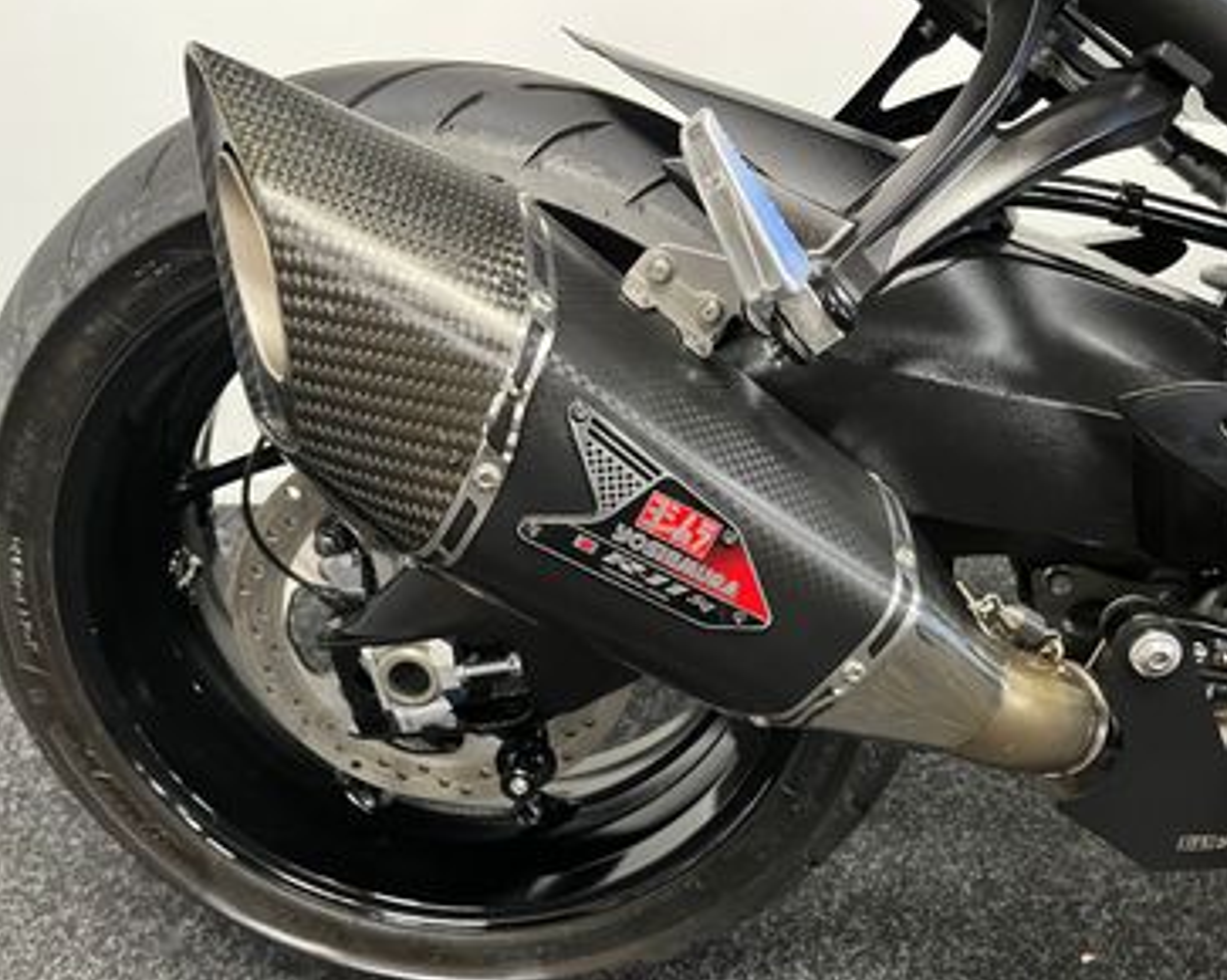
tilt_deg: -28.4
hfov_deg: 62.1
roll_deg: +1.8
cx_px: 673
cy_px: 493
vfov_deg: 51.5
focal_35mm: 28
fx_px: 1016
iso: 500
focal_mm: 5.1
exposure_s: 1/33
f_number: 1.6
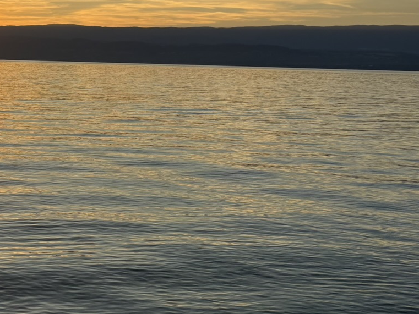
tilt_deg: -2.9
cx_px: -100
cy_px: 83
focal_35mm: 70
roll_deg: -1.6
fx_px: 847
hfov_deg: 24.8
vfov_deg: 20.9
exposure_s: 1/2342
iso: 50
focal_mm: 5.96
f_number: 1.6
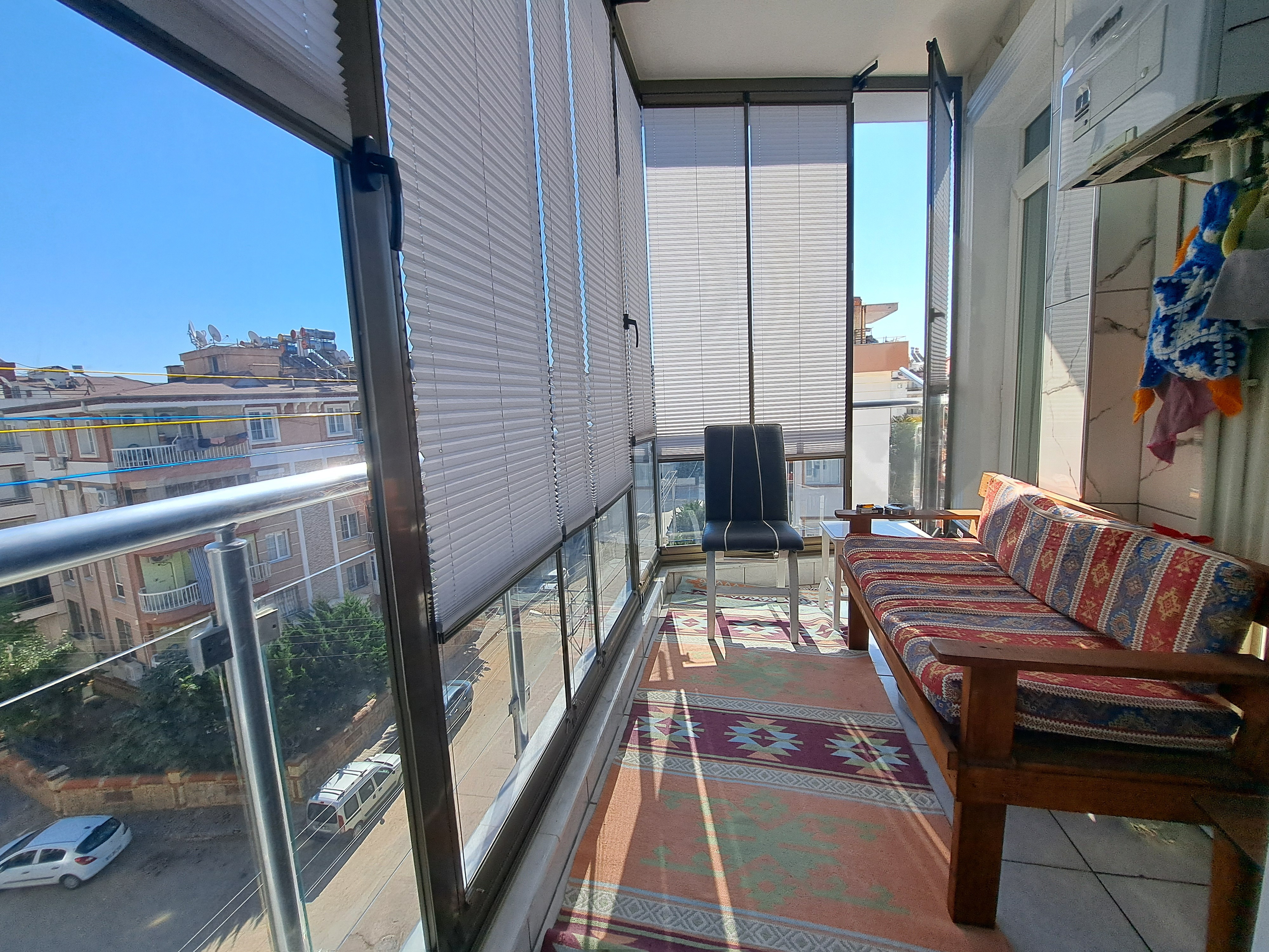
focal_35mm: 13
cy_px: 476
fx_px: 477
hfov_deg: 106.2
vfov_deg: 89.9
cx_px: 634
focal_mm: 1.74
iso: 50
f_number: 2.2
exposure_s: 1/810
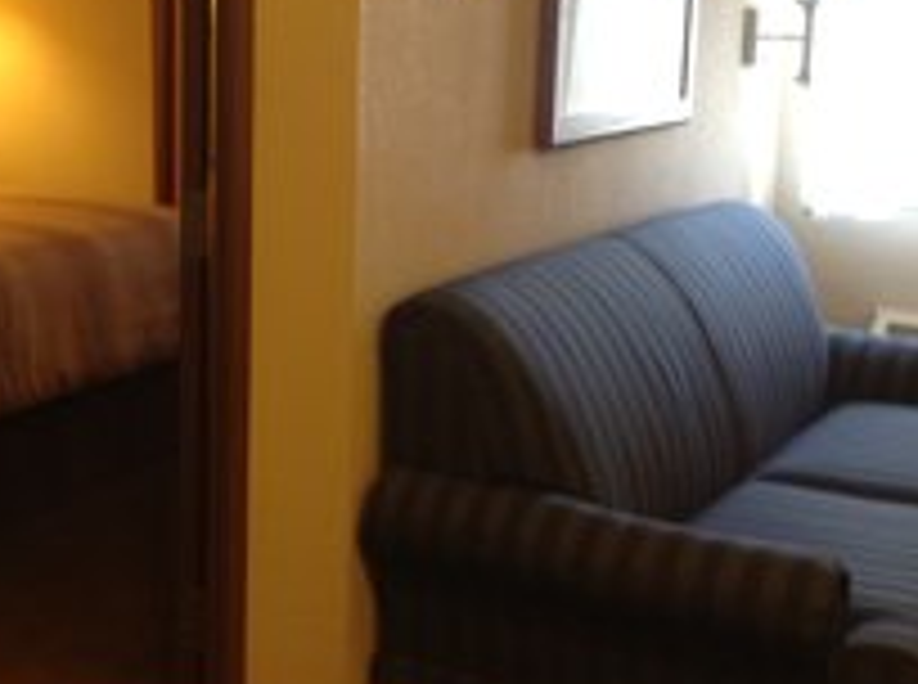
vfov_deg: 22.1
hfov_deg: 29.0
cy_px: 216
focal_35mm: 66
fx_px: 1746
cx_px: 216
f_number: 2.4
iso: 80
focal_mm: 4.28
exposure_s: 1/15
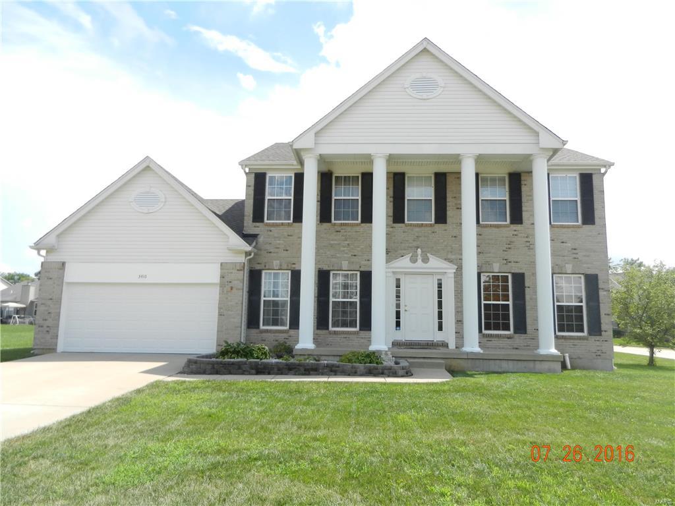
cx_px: 338
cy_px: 253
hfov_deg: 69.4
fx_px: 487
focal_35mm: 25
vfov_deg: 54.9
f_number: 3.5
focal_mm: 4.5
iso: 160
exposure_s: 1/1000
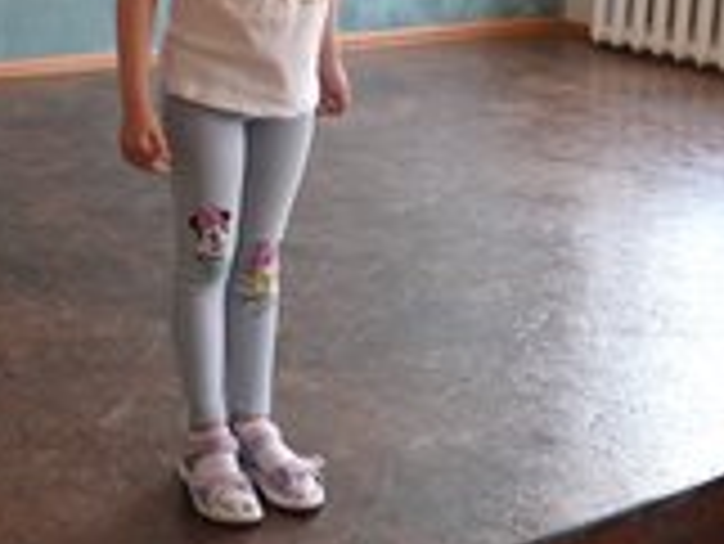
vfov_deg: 19.4
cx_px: 9
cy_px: 7
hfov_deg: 25.1
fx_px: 1549
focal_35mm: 74
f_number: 4
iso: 5000
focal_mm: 31
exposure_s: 1/160
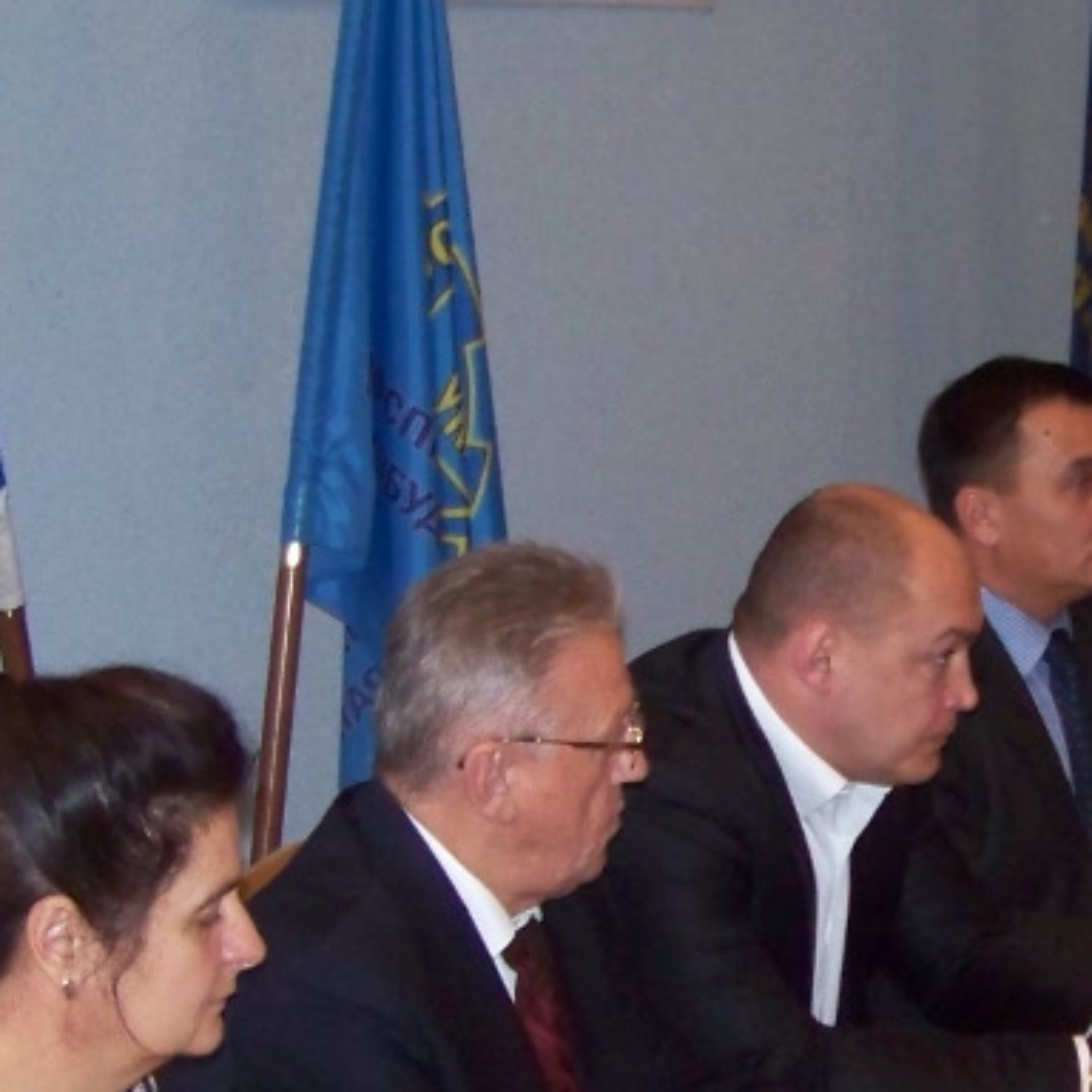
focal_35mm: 106
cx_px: 1217
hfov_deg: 15.9
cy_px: 791
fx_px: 3783
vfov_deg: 16.4
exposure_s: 1/30
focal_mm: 5.85
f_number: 2.8
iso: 200
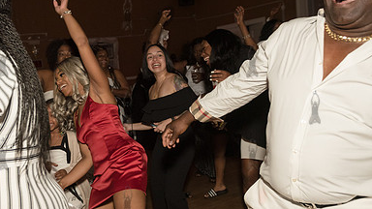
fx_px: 375
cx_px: 127
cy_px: 107
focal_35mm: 38
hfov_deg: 51.9
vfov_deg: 31.2
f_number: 3.5
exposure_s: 1/320
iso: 2000
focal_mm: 24
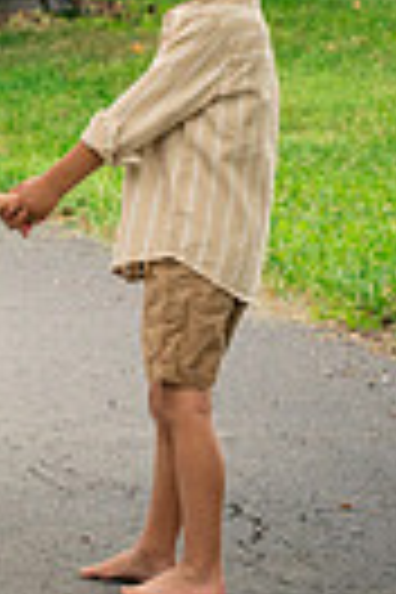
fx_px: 6500
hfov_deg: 3.5
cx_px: -477
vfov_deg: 5.2
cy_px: -79
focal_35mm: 394
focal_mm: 85
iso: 400
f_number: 5
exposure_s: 1/320
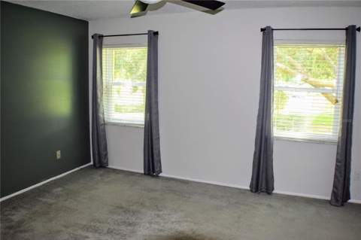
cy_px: 120
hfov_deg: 53.2
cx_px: 180
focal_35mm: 36
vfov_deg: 36.8
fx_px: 361
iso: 800
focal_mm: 24
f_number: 4.5
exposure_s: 1/80
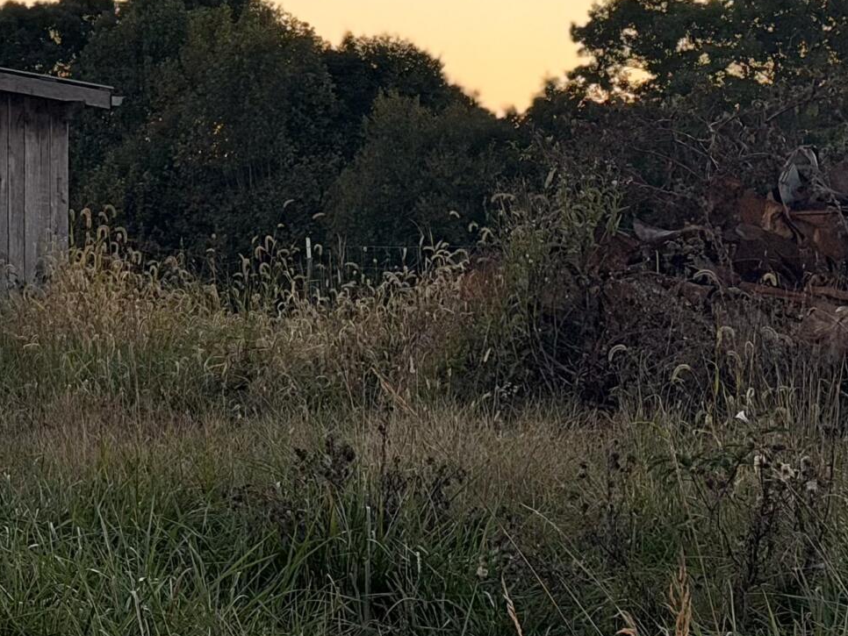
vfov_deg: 9.8
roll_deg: +0.0
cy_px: -77
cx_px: -317
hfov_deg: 12.7
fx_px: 3651
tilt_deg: +4.4
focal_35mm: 149
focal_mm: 6.76
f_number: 1.78
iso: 64
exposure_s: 1/493
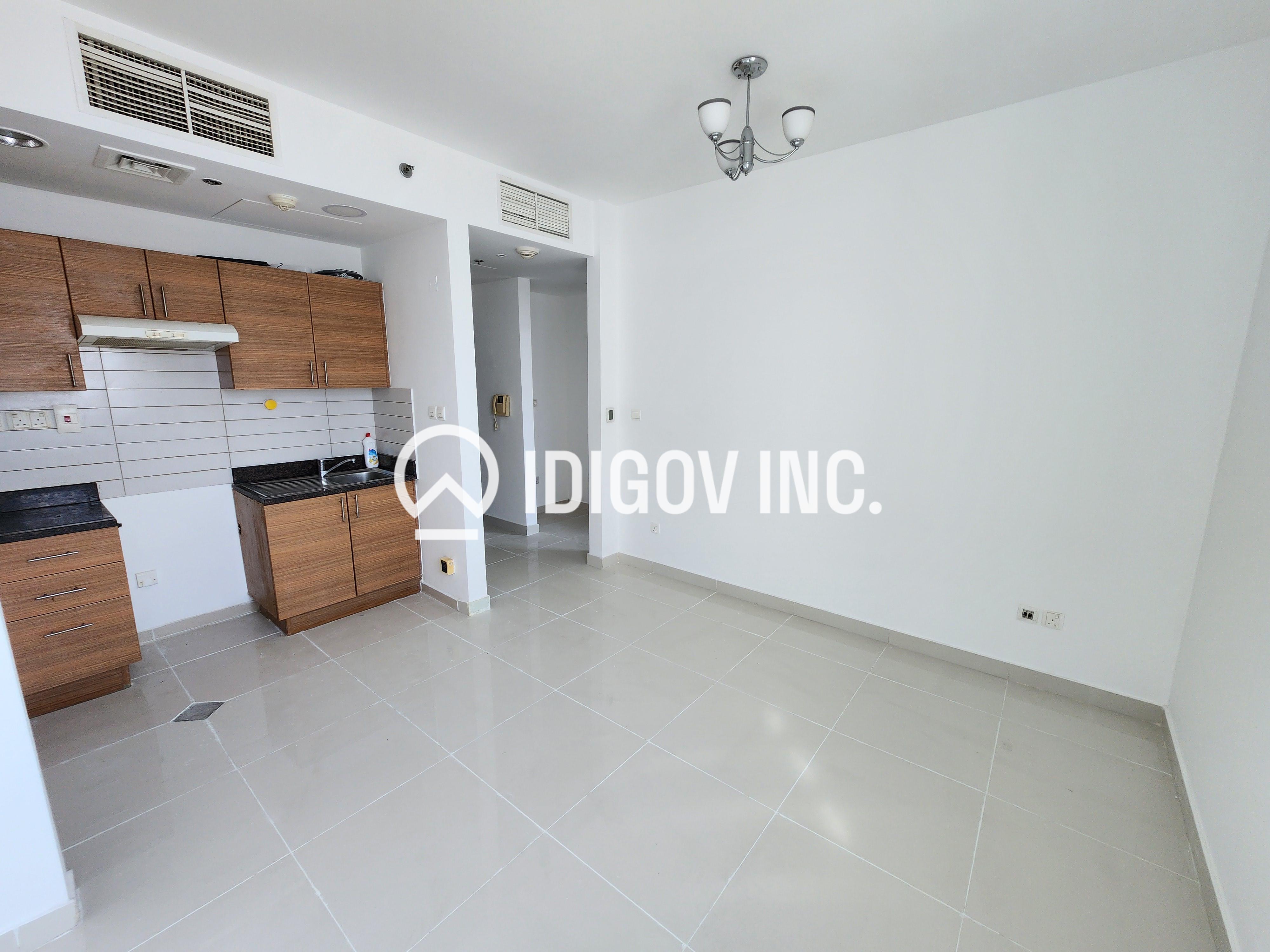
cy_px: 476
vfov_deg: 89.9
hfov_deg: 106.2
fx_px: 477
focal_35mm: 13
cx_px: 635
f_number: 2.2
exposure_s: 1/60
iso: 125
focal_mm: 2.2
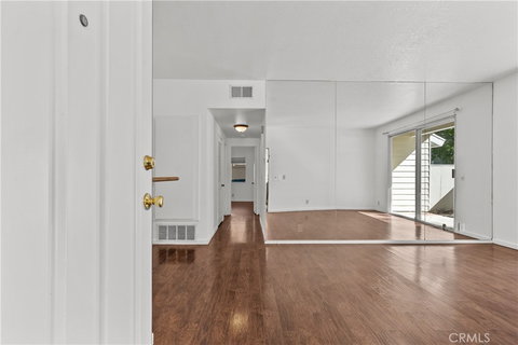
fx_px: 230
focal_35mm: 16
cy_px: 172
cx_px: 259
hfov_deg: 96.7
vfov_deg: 73.7
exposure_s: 1/6
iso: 250
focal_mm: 16
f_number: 9
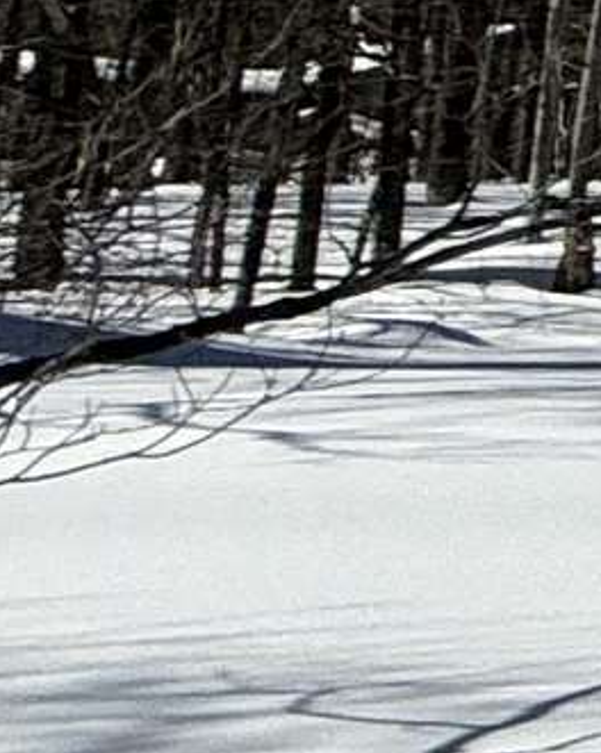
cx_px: 3051
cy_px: -45
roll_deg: -0.5
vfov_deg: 14.9
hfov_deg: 6.3
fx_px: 2829
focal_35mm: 127
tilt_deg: +10.6
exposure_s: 1/4149
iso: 50
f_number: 2.2
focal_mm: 2.22
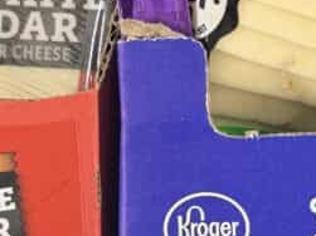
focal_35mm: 98
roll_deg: +0.8
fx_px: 894
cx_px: 292
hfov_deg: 19.6
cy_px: 162
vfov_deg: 15.0
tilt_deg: +1.0
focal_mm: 6.76
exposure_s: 1/126
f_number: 1.78
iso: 100
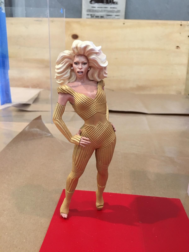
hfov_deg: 48.2
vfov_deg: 61.7
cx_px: 94
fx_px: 211
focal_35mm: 29
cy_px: 126
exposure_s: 1/15
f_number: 2.2
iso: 80
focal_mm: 4.15
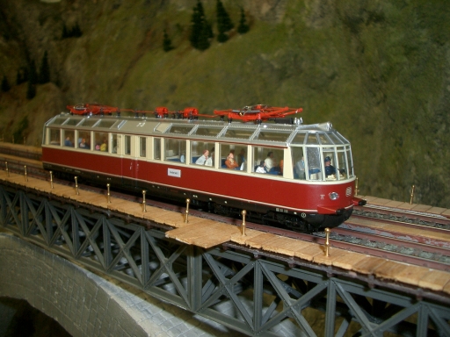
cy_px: 168
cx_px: 225
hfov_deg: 52.6
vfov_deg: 40.7
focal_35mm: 35
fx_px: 455
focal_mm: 5.8
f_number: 2.6
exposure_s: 1/40
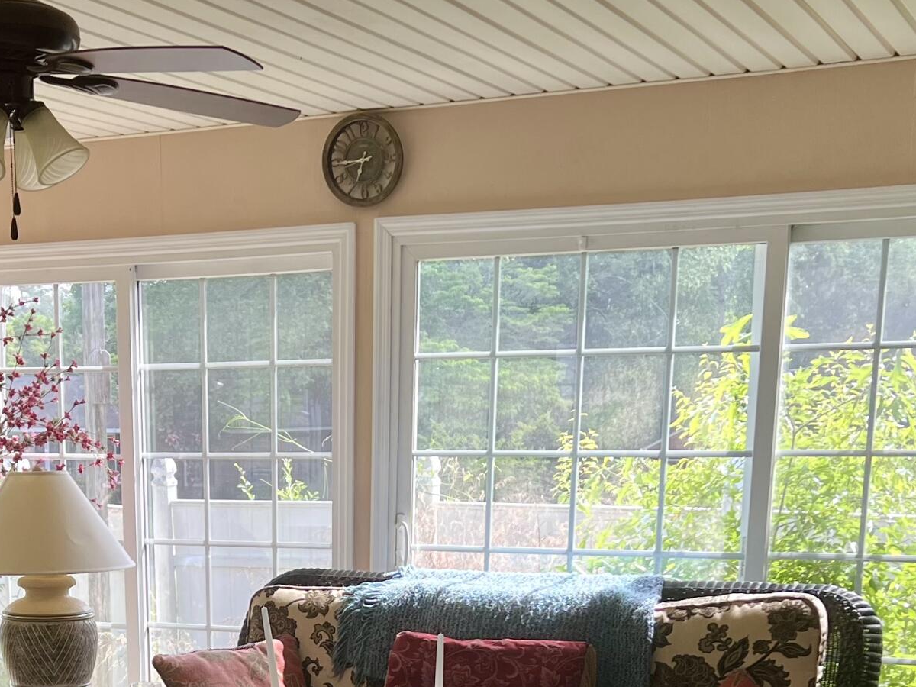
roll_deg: +0.8
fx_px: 1720
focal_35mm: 65
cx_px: 244
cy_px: 844
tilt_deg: -14.4
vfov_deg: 20.9
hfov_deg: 29.4
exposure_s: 1/345
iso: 50
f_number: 1.5
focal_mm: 5.7
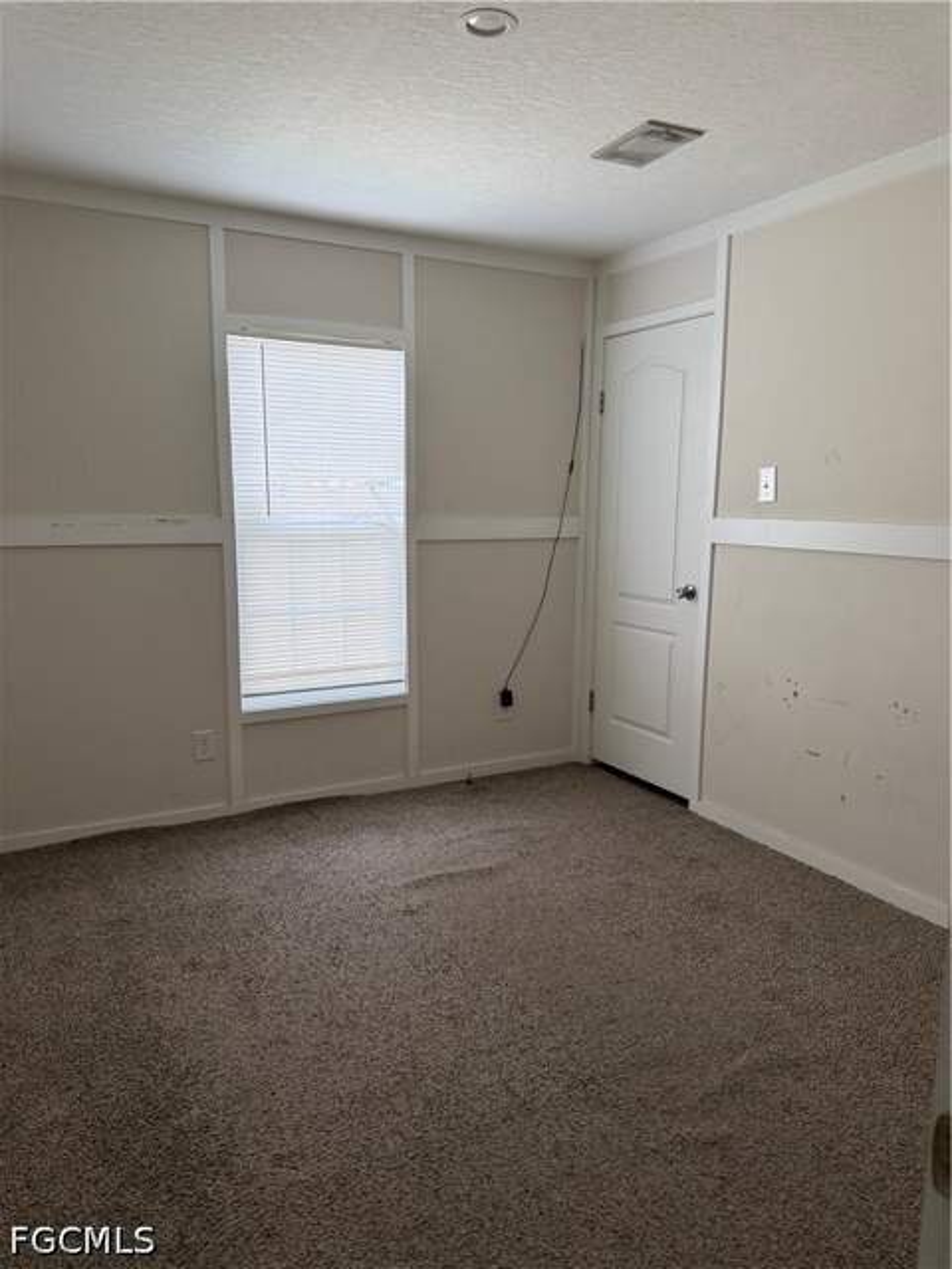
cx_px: 476
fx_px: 880
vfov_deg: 71.6
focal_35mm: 24
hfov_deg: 56.8
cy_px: 634
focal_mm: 6.76
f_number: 1.78
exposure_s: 1/206
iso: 200
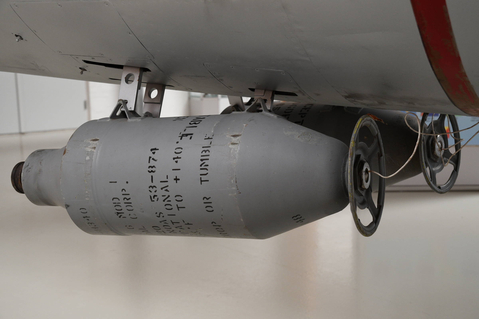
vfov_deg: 26.0
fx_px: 692
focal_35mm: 52
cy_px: 160
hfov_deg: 38.2
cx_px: 240
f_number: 5
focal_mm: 35
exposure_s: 1/100
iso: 640
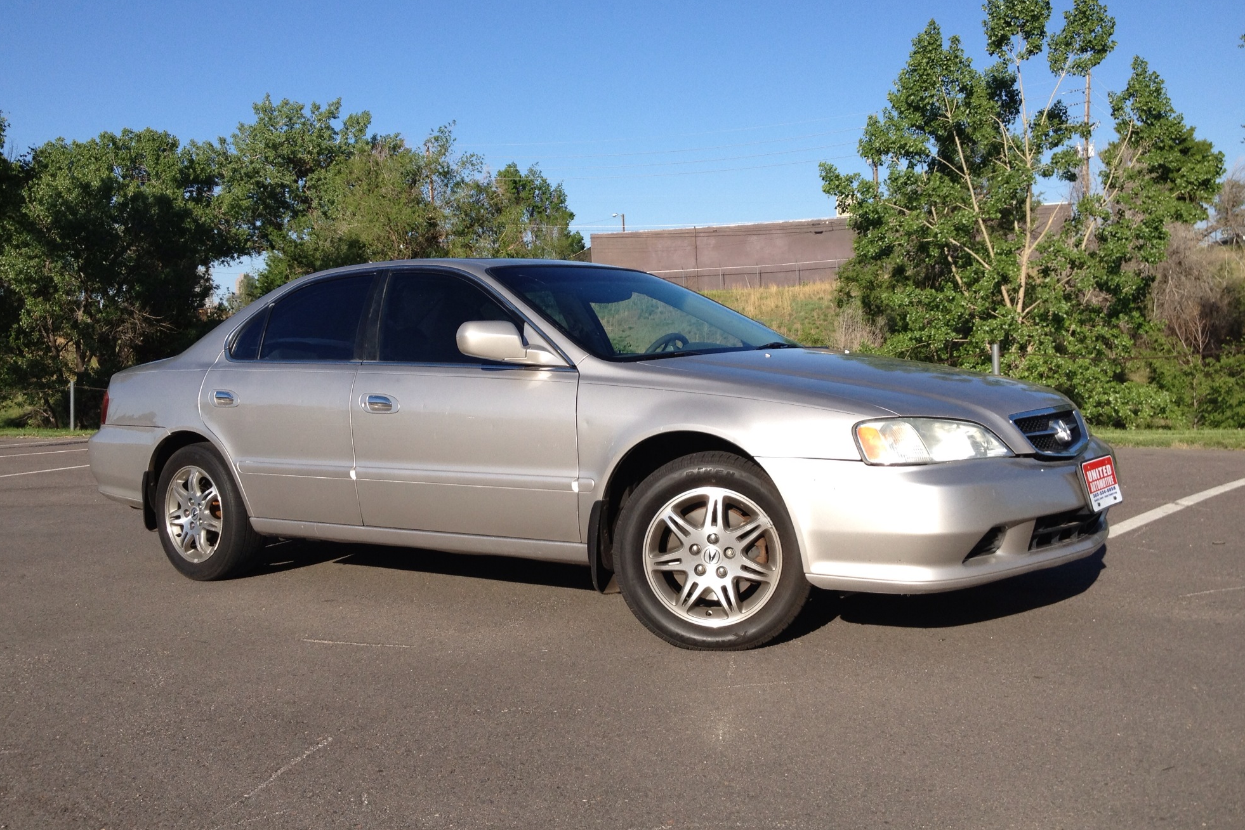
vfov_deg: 35.0
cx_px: 613
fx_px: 1314
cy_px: 390
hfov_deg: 50.7
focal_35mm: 38
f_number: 2.4
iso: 64
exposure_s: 1/1493
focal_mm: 4.28
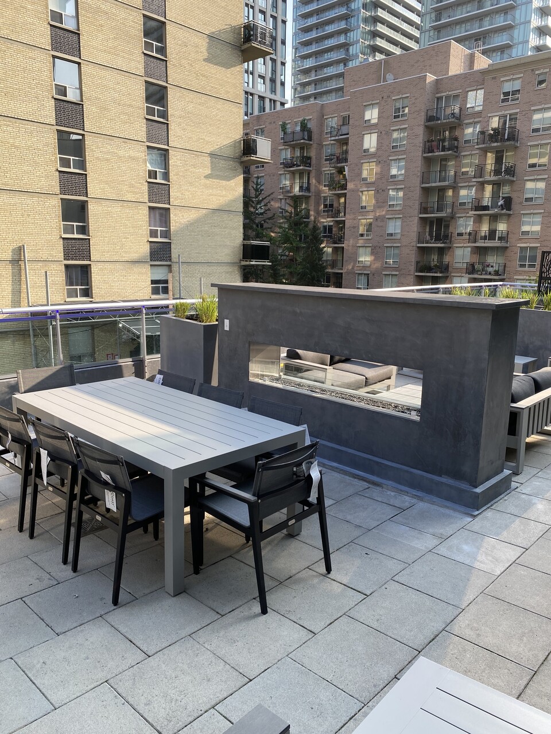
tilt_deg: -11.9
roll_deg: -1.6
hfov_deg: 53.1
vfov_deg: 67.3
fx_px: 552
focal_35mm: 26
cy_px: 367
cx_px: 276
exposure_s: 1/519
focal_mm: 4.25
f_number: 1.8
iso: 32
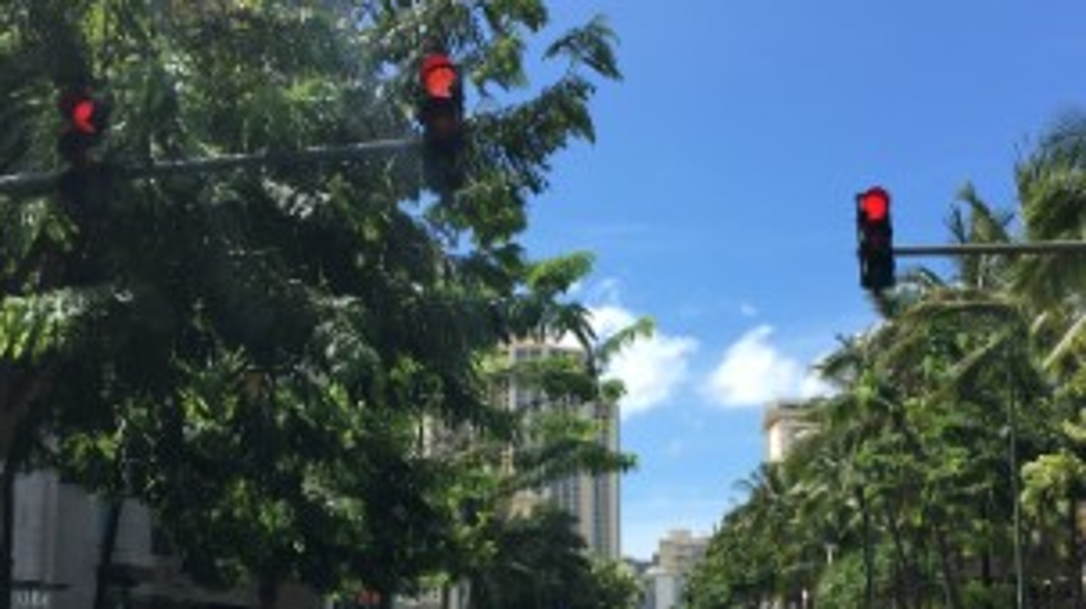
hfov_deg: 43.6
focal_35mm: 47
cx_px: 631
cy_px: 462
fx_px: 1353
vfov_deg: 25.1
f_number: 2.2
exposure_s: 1/1166
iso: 25
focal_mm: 4.15
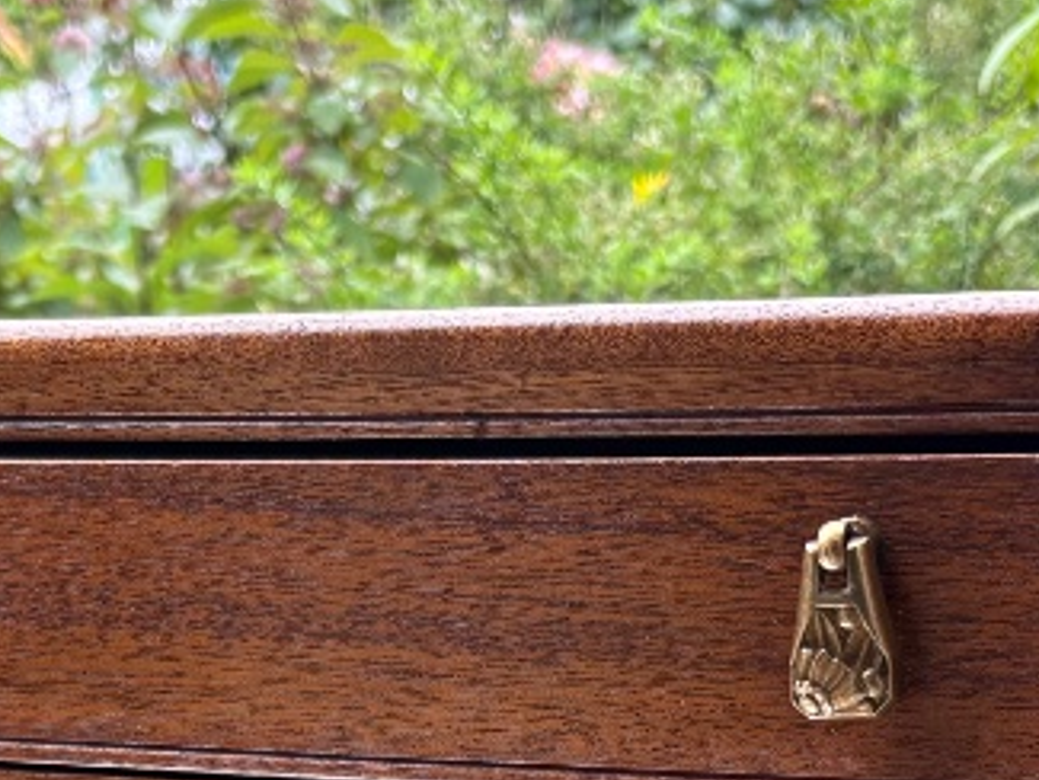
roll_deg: +1.6
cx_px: 403
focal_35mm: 96
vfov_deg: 14.5
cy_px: 1119
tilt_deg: -14.6
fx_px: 2883
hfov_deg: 20.4
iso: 40
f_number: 1.6
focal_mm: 5.96
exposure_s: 1/218
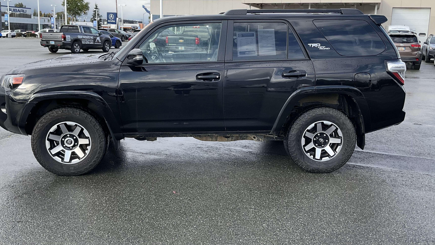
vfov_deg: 32.0
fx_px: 427
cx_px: 213
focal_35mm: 37
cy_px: 110
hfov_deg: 54.0
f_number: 1.8
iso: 25
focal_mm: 3
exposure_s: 1/509
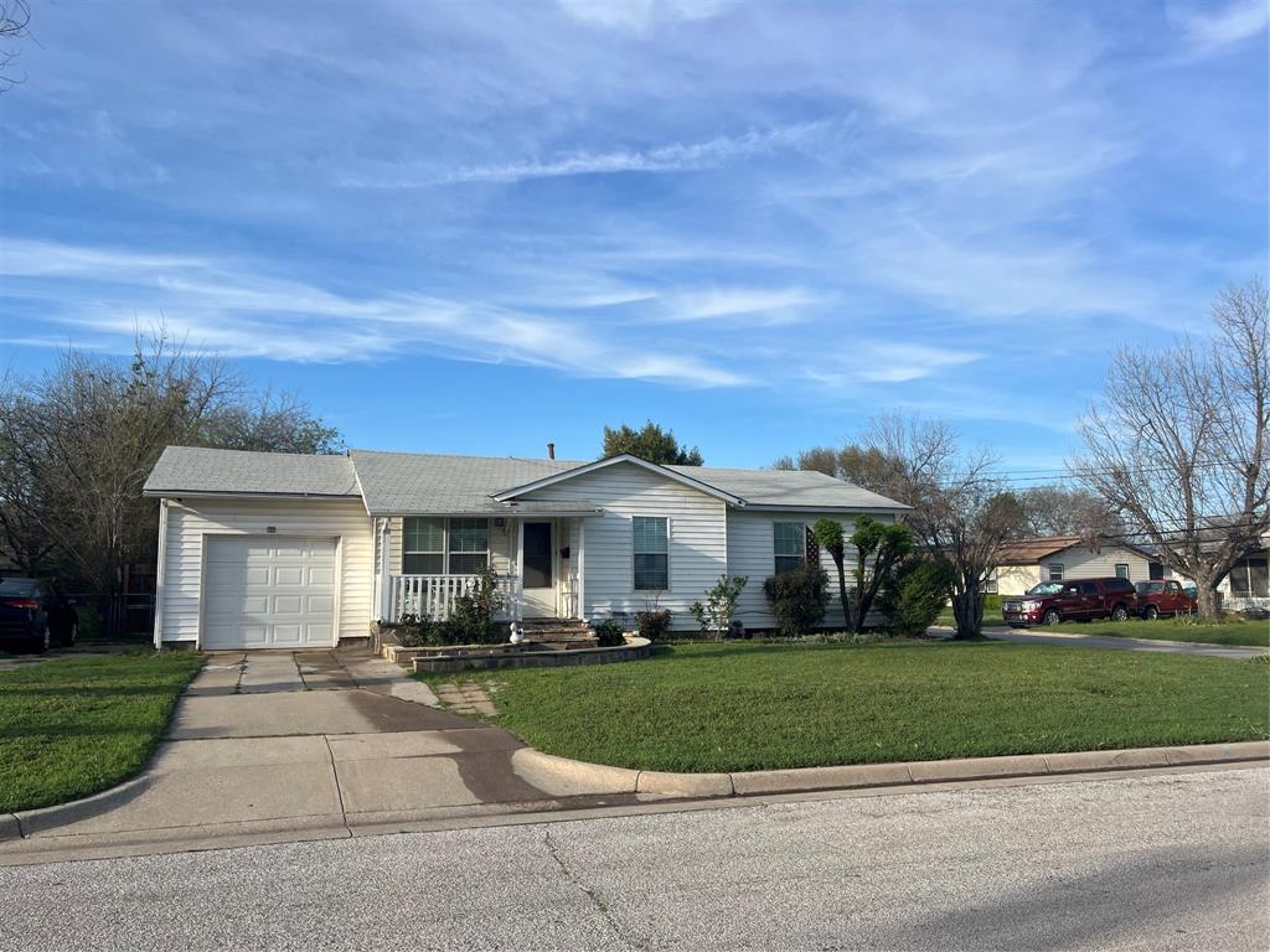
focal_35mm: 26
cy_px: 476
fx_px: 954
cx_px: 635
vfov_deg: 53.1
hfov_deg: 67.3
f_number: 1.5
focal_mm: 5.7
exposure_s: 1/3257
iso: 50
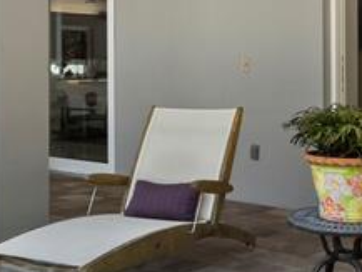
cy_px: 78
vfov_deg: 22.1
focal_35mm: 66
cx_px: 177
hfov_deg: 29.4
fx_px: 691
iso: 400
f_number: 11
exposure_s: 1/15
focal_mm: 7
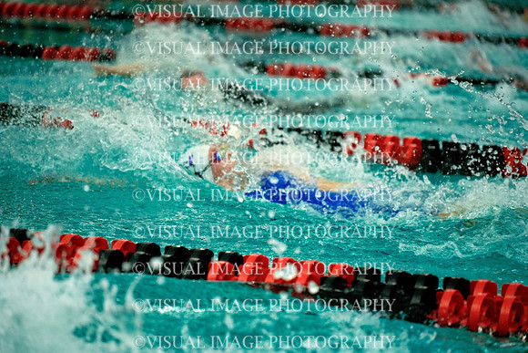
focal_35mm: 150
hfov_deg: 13.7
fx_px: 2200
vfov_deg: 9.2
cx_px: 264
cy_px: 176
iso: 1250
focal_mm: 150
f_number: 2.8
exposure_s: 1/500
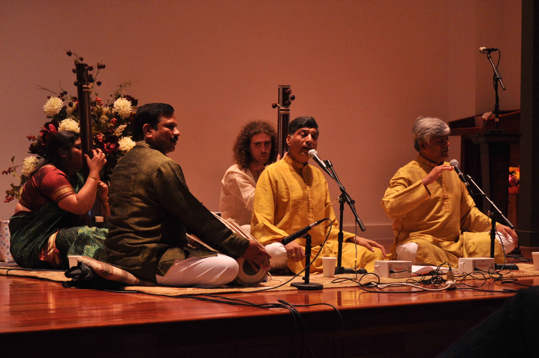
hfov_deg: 21.9
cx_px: 270
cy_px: 179
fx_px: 1391
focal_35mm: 93
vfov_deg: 14.7
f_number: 4.5
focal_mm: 62
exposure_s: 1/100
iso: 1250
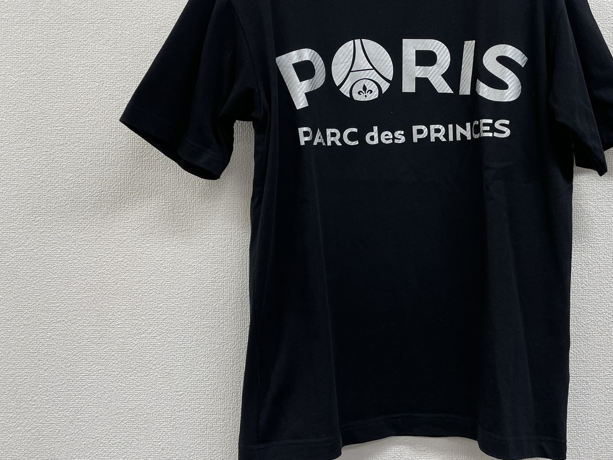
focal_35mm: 35
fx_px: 620
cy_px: 171
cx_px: 383
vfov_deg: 40.4
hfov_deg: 52.1
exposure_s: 1/121
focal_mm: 4.2
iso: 100
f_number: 1.6
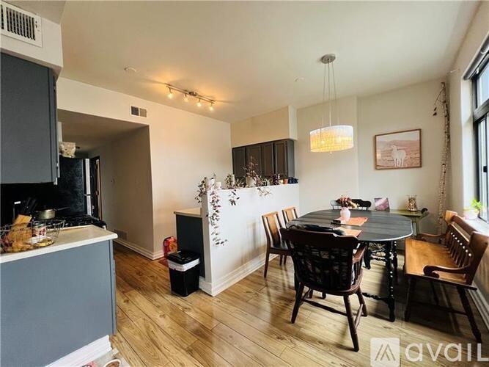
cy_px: 184
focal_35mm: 13
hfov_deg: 106.2
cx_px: 244
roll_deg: +2.4
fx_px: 184
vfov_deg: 89.9
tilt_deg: -1.0
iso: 200
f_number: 1.8
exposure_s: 1/120
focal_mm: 1.57
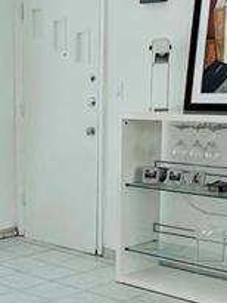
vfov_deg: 25.3
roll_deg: +1.8
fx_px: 664
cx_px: -21
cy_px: 232
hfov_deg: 18.7
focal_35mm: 76
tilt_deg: -12.2
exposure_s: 1/132
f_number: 1.8
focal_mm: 1.57
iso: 50
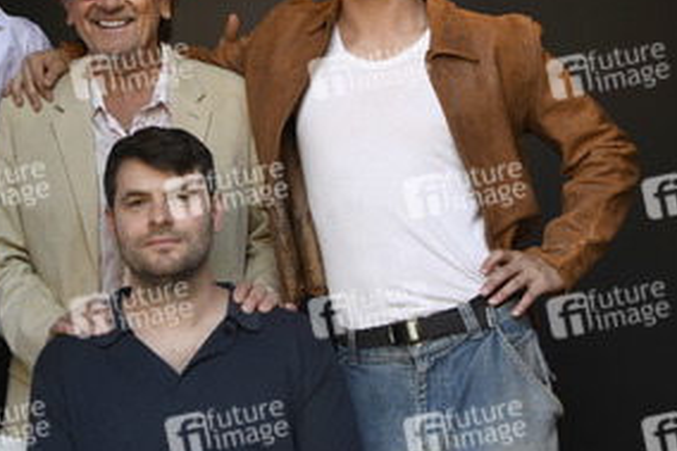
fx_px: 1015
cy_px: 131
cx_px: 163
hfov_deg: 36.0
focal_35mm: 54
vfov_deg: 24.8
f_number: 4.5
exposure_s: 1/250
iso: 640
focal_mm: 34
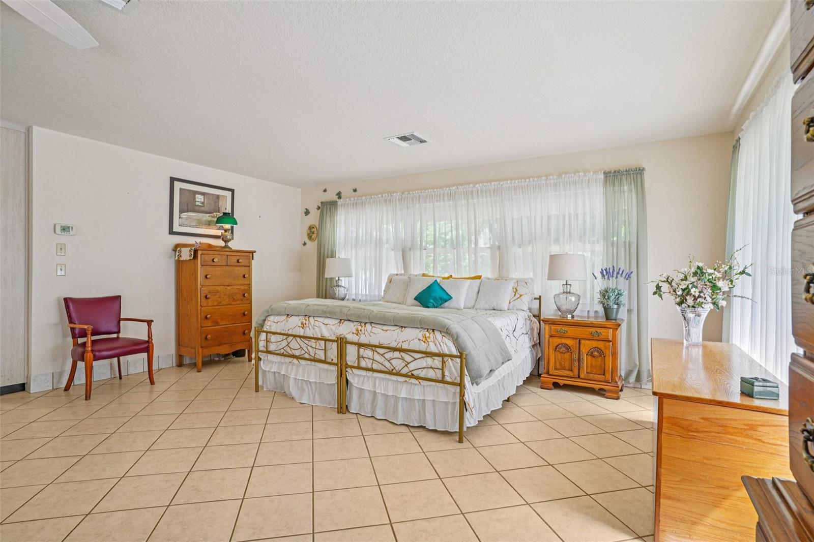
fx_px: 407
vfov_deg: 67.4
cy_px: 271
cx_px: 407
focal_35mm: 18
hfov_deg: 90.0
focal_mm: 18
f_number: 9
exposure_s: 1/30
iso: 400
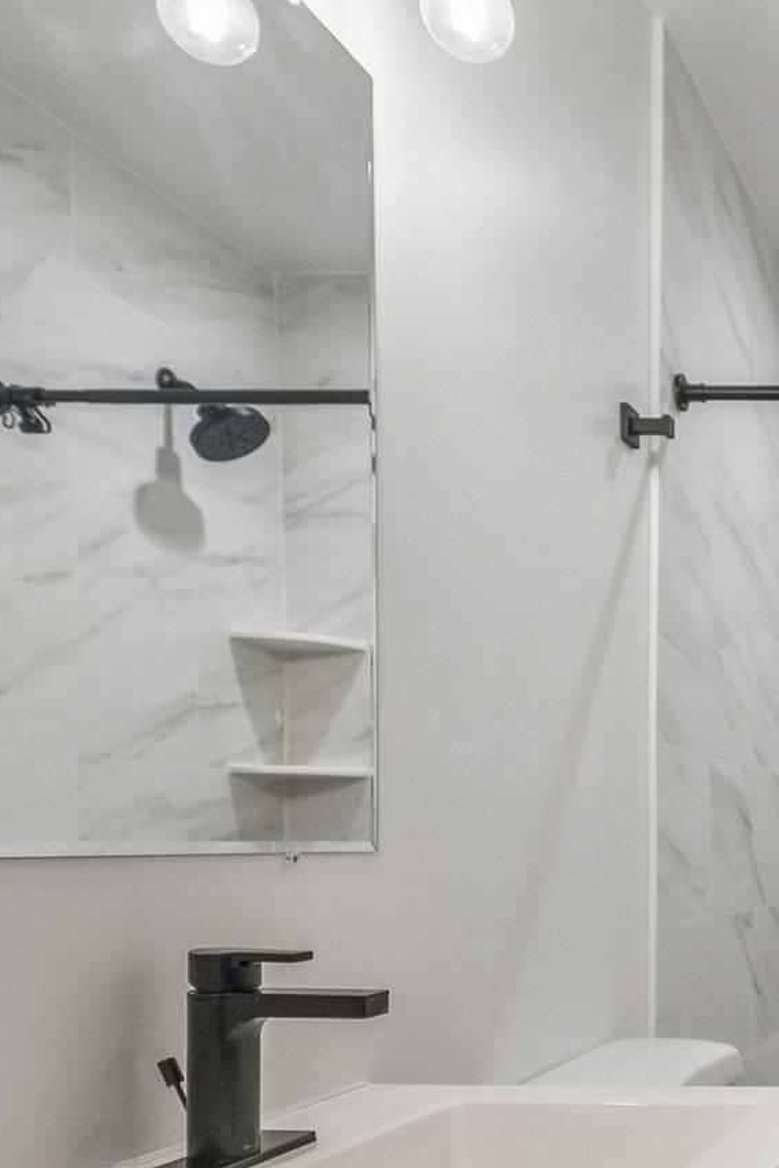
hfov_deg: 29.1
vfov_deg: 50.4
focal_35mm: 36
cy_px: 910
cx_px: 1042
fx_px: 1168
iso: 400
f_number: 5.6
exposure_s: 1/125
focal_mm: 10
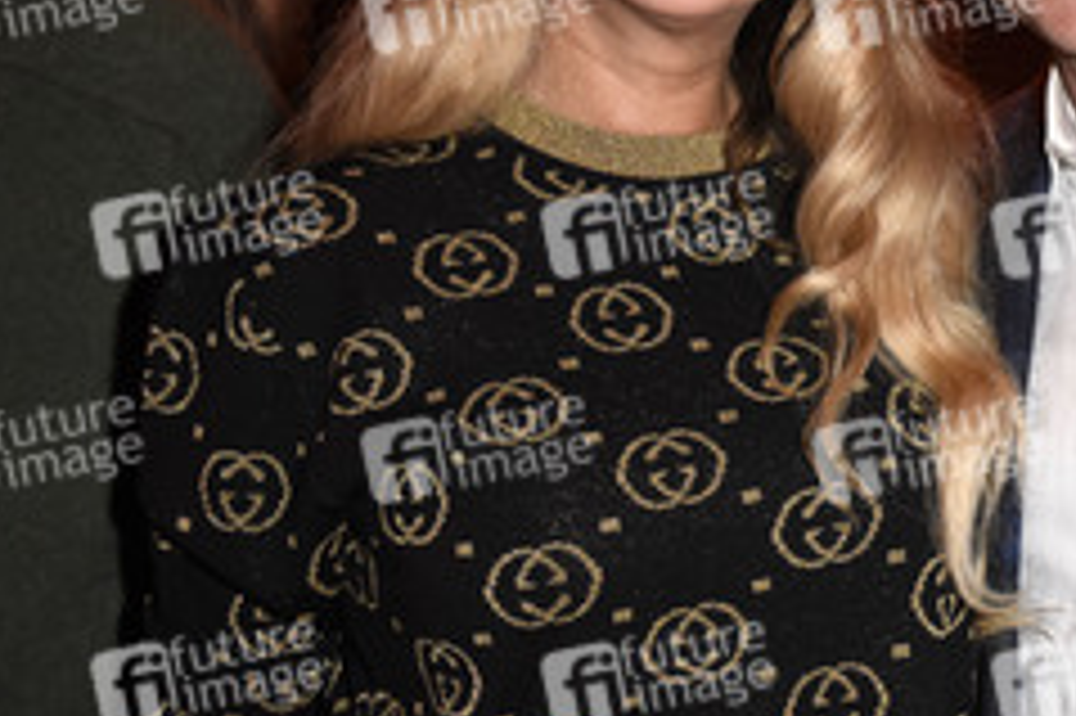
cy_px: 113
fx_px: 2539
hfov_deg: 23.2
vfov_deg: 15.9
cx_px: 988
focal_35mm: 85
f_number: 6.3
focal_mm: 30
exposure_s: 1/100
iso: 2000
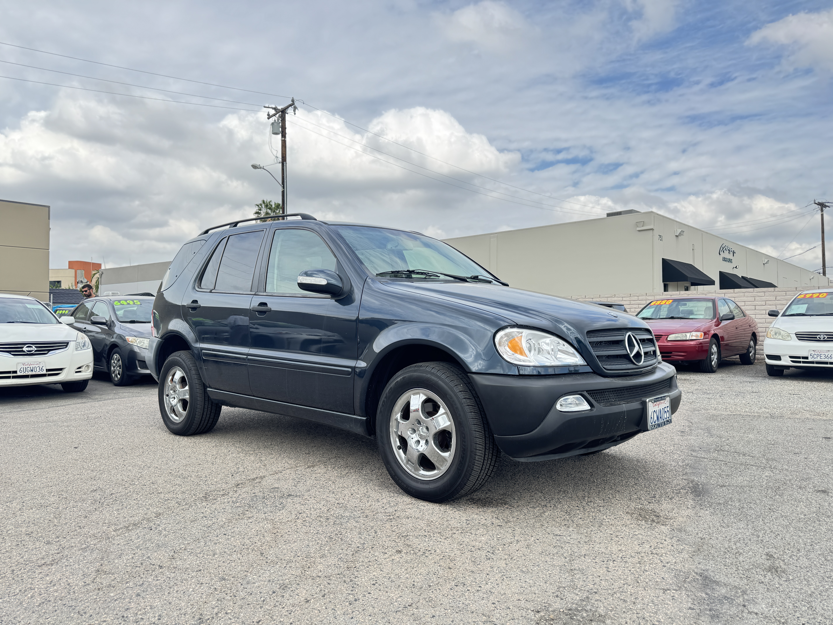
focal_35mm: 24
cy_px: 312
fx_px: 578
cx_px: 416
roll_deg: -0.5
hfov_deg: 71.6
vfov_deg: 56.8
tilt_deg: +0.8
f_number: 1.78
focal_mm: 6.76
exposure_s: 1/853
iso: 80
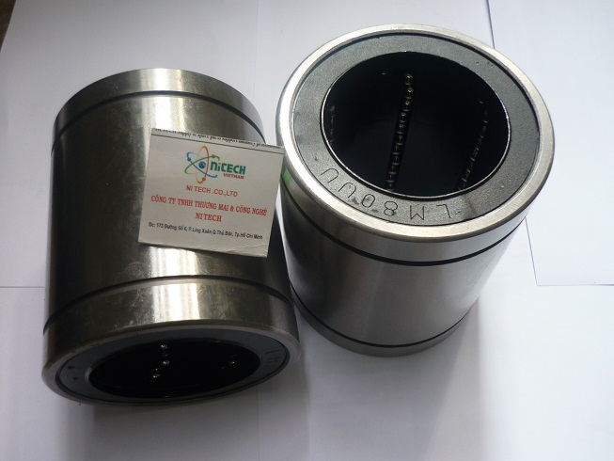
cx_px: 307
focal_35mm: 33
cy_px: 230
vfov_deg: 43.0
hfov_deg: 55.3
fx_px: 585
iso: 125
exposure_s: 1/30
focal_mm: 5.5
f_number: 2.8
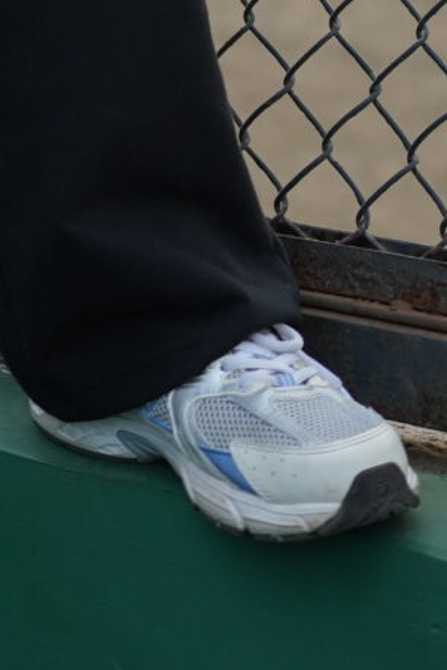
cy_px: -1225
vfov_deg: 8.8
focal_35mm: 199
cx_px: -367
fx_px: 3706
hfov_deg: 6.7
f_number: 1.8
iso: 100
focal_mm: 35
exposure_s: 1/400
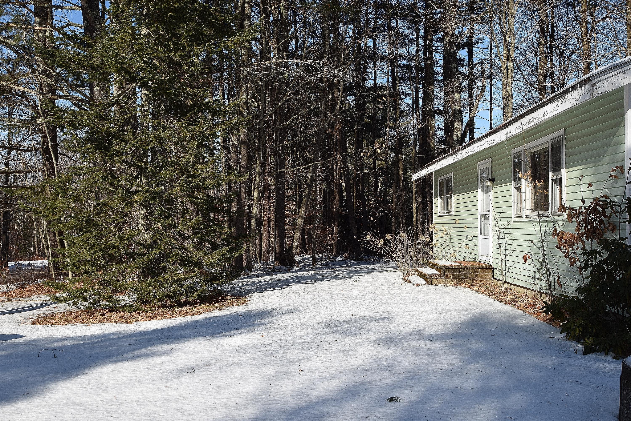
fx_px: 631
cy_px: 210
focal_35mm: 36
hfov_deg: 53.1
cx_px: 316
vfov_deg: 36.9
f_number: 9
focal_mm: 24
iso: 100
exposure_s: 1/200
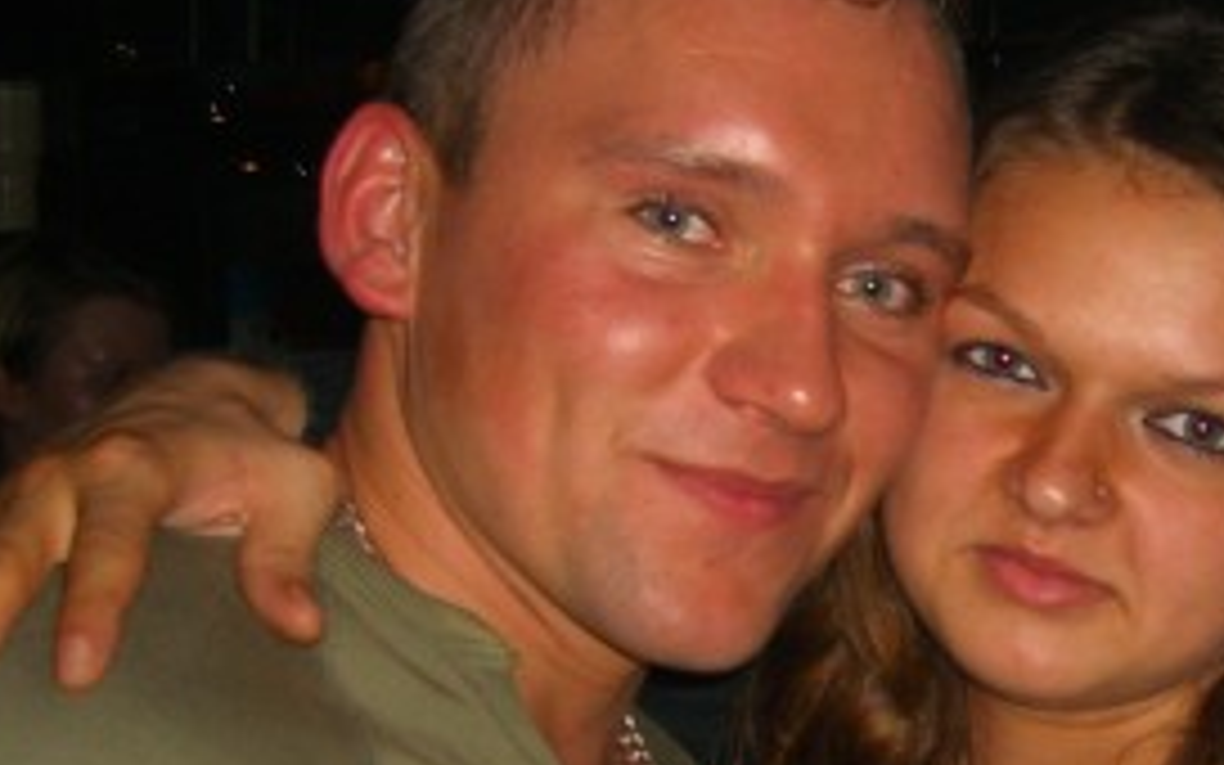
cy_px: 828
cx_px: 1094
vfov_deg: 14.4
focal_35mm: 89
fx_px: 2969
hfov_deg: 22.7
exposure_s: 1/60
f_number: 2.8
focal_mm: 7.9
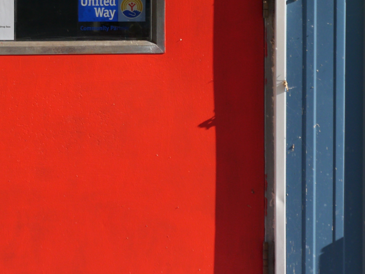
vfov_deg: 2.8
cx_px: -155
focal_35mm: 535
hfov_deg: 3.7
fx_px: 5641
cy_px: 26
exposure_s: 1/320
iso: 200
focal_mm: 84
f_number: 6.3
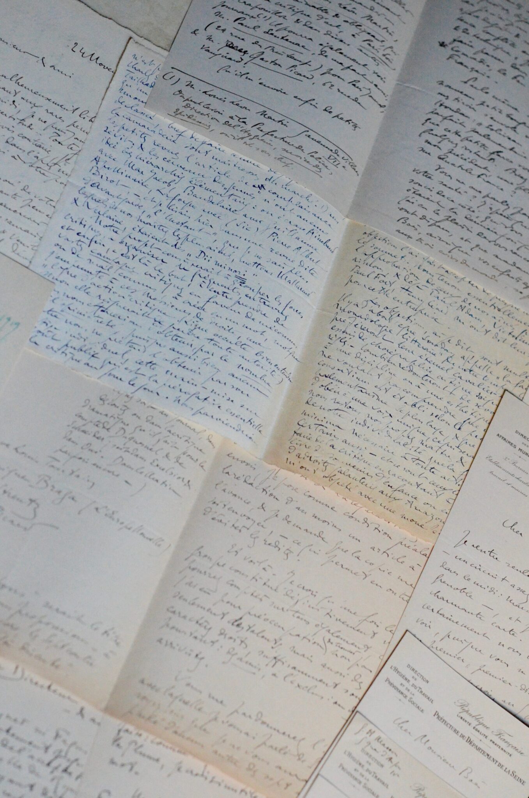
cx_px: 264
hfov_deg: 15.1
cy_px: 399
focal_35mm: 90
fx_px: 1992
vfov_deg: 22.7
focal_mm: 60
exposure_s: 1/250
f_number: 4
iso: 4000
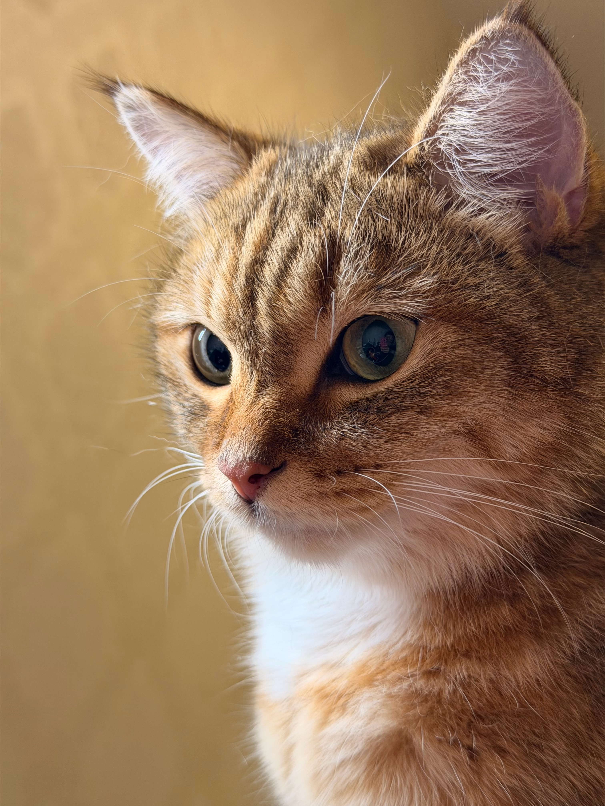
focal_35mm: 48
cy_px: 403
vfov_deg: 39.7
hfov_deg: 30.3
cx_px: 302
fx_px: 1119
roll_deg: -2.2
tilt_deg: +12.7
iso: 200
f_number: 1.78
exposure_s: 1/50
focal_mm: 6.76
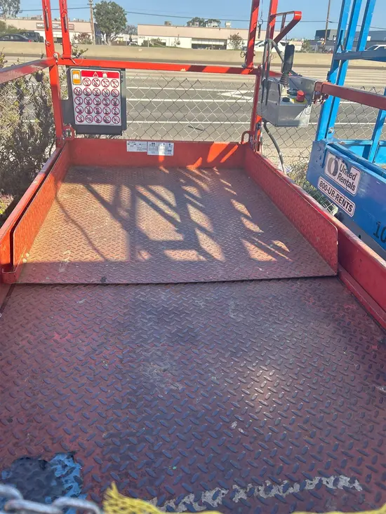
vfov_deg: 67.3
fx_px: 386
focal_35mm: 26
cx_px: 193
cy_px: 257
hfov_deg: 53.1
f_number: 1.5
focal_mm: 5.7
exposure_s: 1/1171
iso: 50
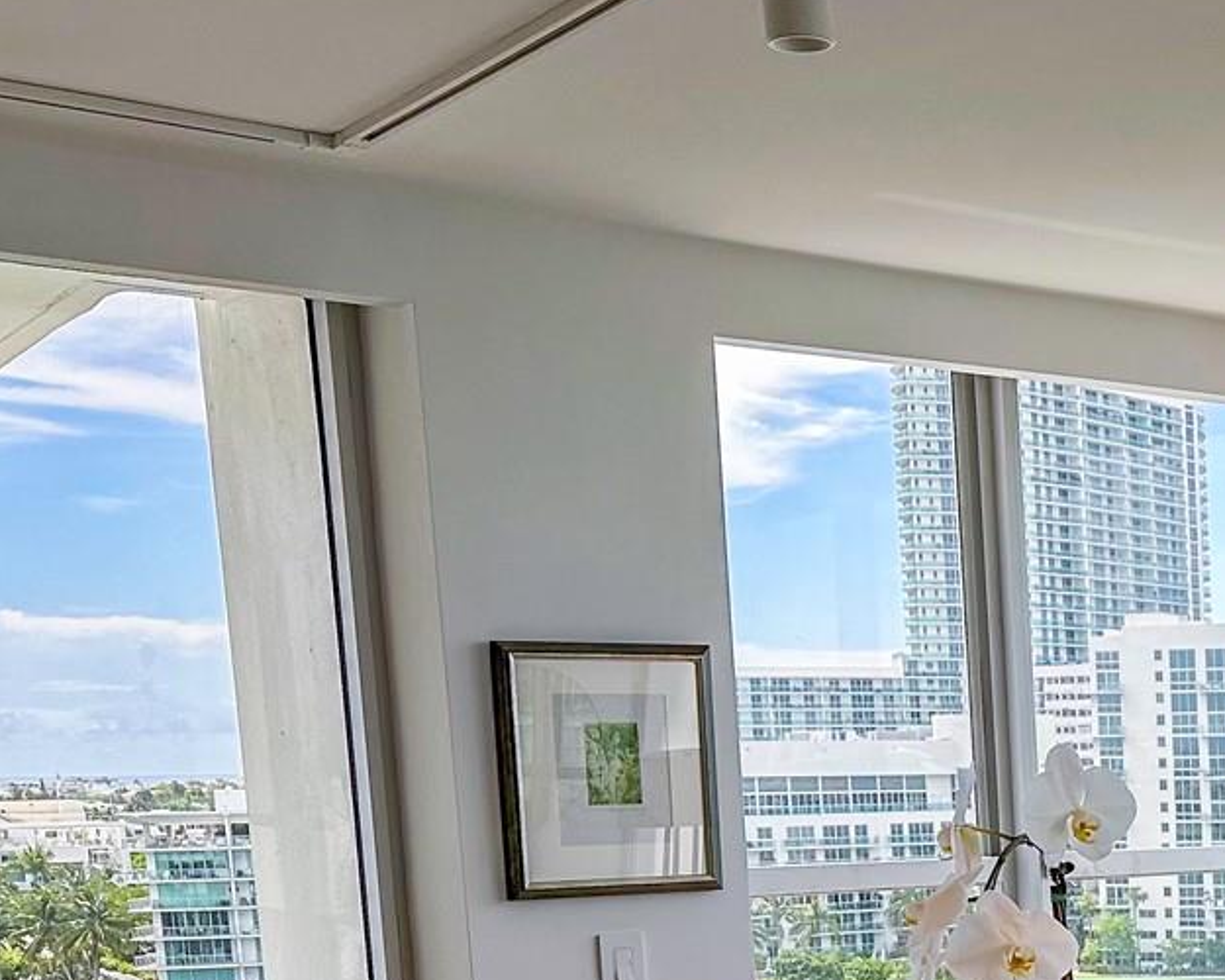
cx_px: 1533
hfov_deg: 27.1
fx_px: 2175
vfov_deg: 23.6
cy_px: 1118
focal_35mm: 60
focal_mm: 6.86
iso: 80
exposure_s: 1/1500
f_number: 1.8
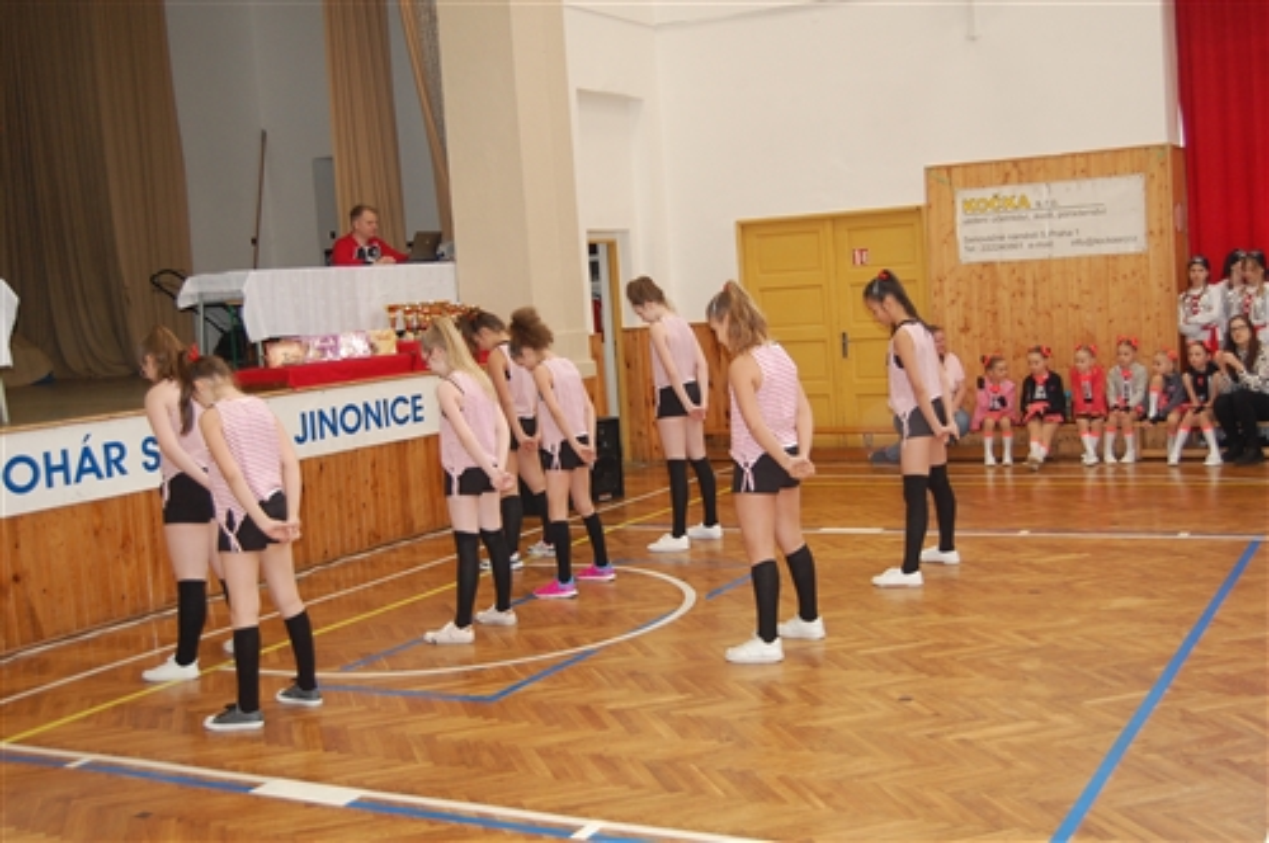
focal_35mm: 42
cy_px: 422
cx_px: 634
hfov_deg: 46.5
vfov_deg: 31.8
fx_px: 1479
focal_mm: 28
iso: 640
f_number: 4.2
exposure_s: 1/60
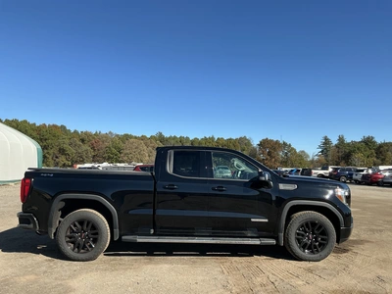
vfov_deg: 49.7
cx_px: 196
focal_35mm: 28
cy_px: 147
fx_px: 317
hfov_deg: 63.4
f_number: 1.8
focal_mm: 3
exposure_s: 1/1490
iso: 25
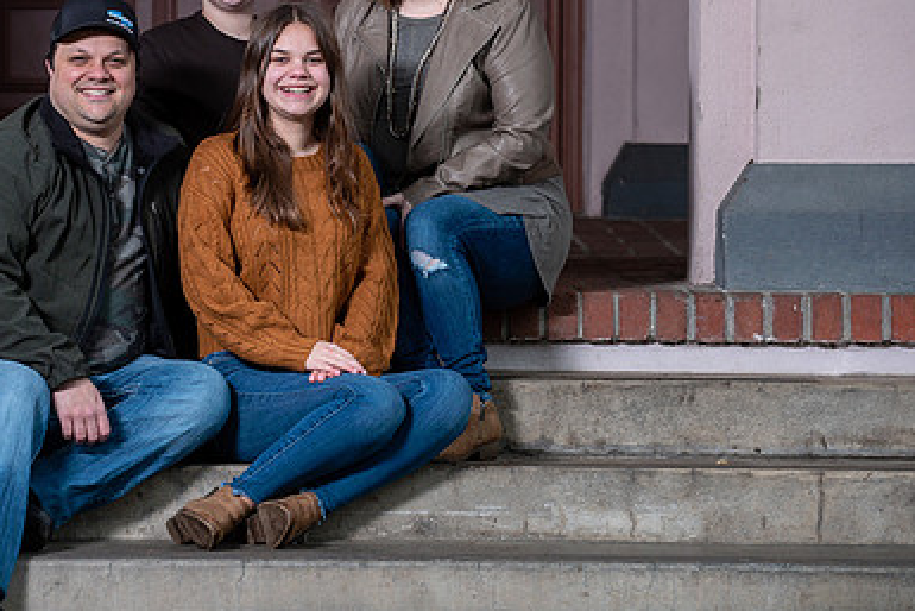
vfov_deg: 6.5
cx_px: 283
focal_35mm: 213
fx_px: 5415
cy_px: 206
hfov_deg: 9.6
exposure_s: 1/125
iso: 200
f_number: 4
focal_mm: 140
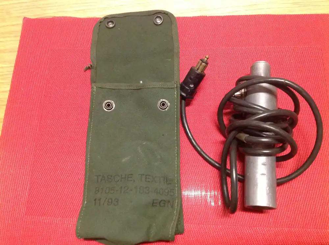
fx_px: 332
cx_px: 164
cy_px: 122
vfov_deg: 40.6
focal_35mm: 35
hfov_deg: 52.7
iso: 400
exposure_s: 1/15
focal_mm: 4.28
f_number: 2.4
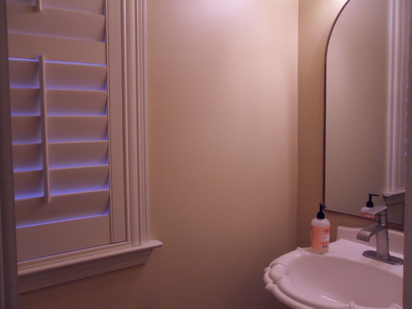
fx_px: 417
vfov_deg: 40.7
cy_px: 154
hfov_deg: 52.6
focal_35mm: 35
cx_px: 206
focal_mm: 6.3
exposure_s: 1/45
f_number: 3.5
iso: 120
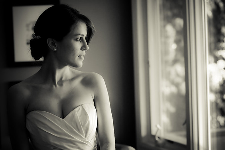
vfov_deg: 12.7
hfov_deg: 18.9
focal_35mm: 108
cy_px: 74
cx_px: 111
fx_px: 676
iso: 640
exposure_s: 1/250
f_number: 3.2
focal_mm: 70
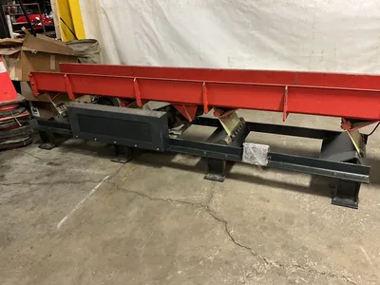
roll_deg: +3.2
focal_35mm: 29
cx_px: 190
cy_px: 142
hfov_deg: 61.7
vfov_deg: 48.2
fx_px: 318
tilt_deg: -26.7
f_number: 1.8
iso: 320
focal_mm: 3
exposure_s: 1/53
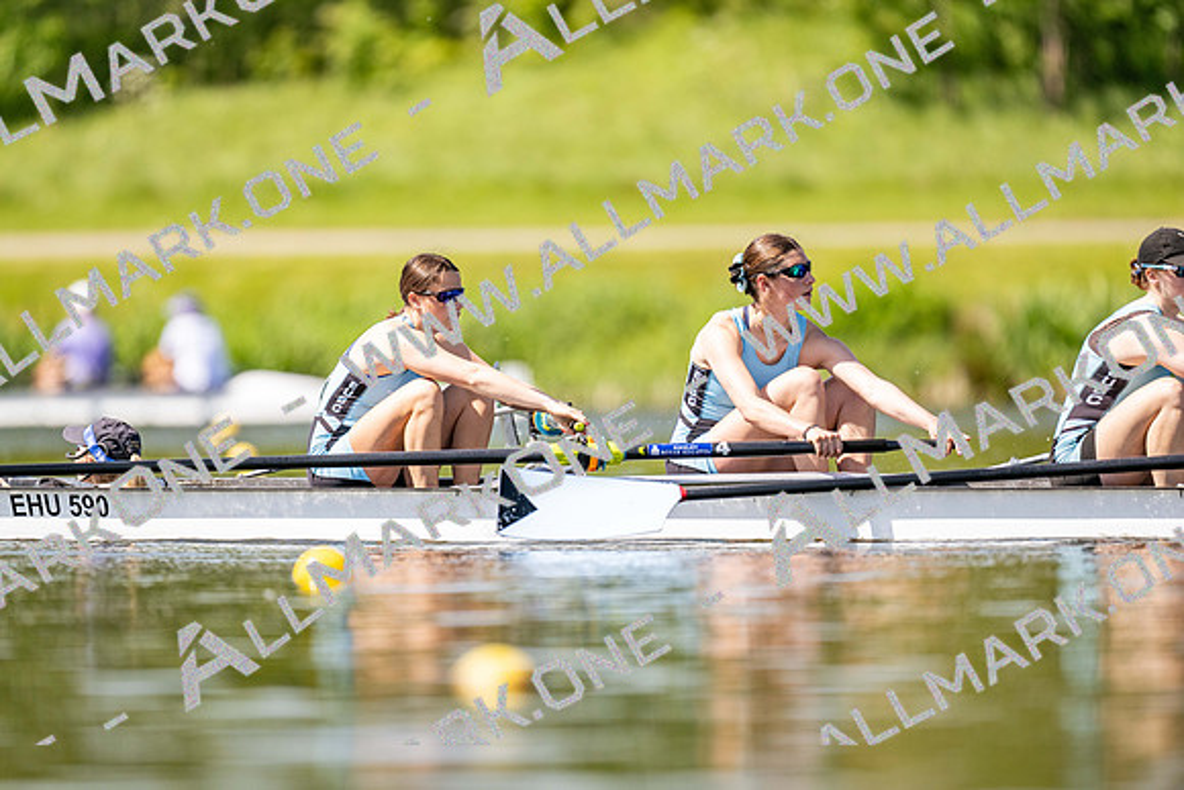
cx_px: 592
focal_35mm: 600
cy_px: 395
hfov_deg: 3.4
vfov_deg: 2.3
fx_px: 19737
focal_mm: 600
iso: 400
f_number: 4
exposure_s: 1/2500
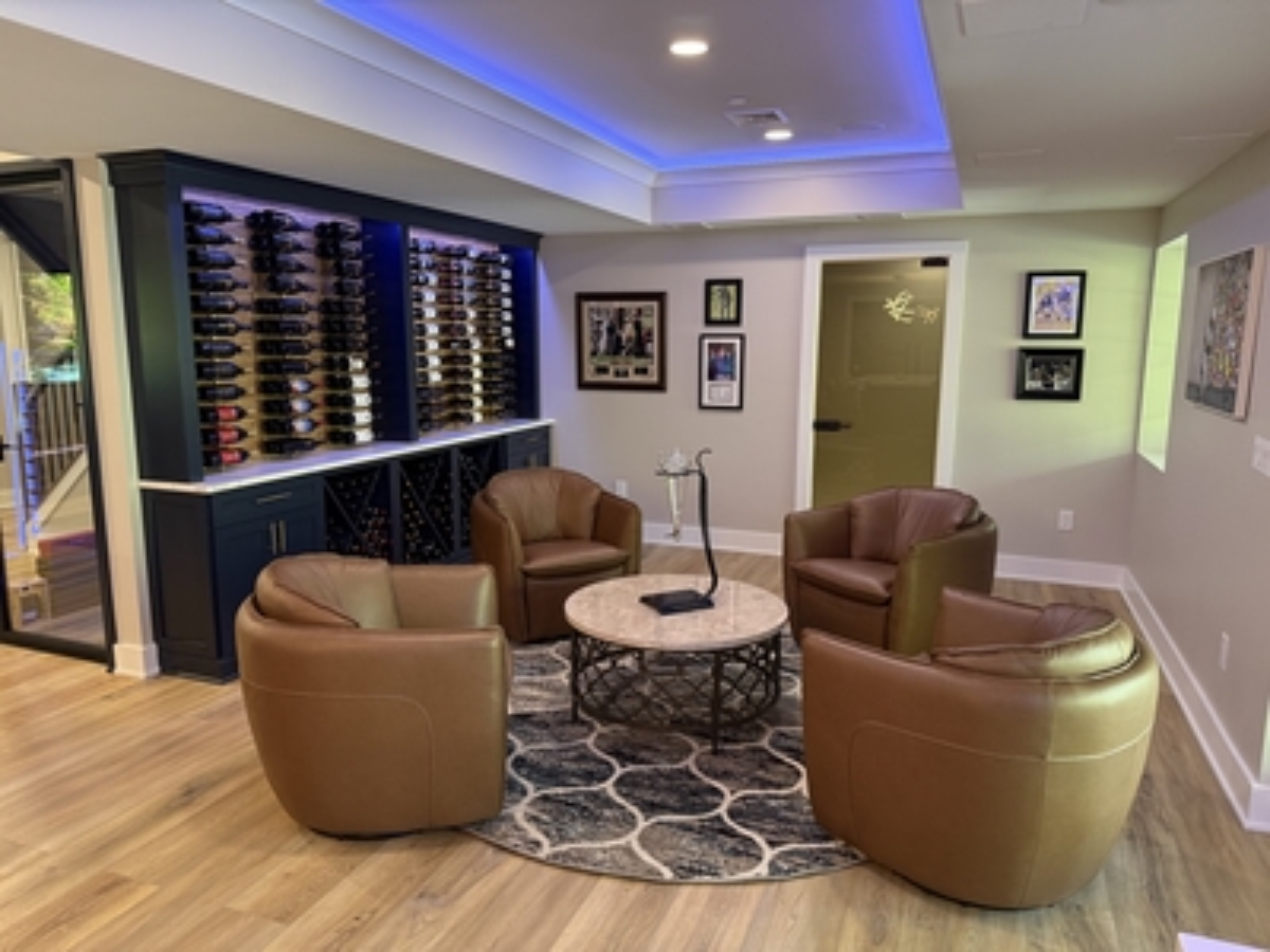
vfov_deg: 56.8
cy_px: 476
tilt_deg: -9.2
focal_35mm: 24
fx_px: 881
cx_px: 635
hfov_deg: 71.6
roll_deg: +0.0
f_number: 1.78
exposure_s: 1/41
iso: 250
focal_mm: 6.76
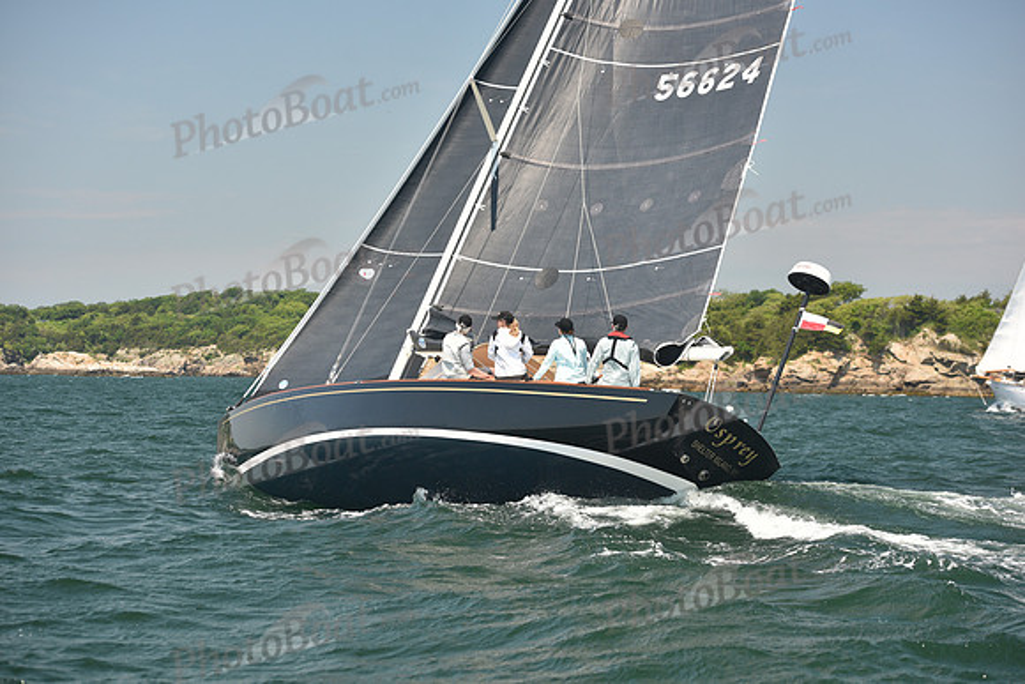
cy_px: 342
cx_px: 512
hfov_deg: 25.4
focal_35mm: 80
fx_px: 2278
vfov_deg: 17.1
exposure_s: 1/640
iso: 250
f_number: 4.5
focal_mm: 80
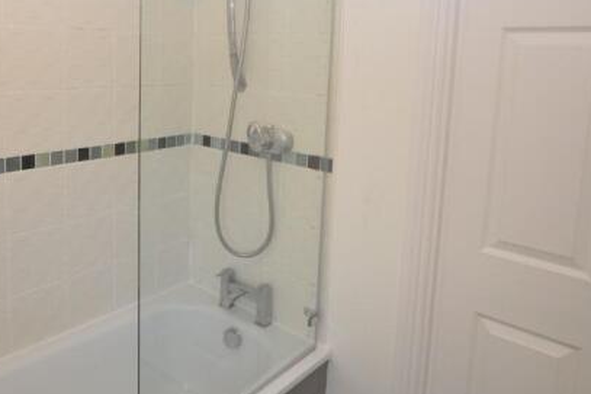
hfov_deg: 62.2
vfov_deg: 44.0
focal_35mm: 29
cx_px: 199
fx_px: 476
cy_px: 116
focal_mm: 12
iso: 400
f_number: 4.5
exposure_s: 1/80
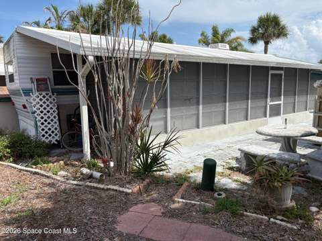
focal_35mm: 26
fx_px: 242
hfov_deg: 67.4
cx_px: 161
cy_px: 120
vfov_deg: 53.0
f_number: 1.6
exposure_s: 1/3125
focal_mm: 5.96
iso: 50
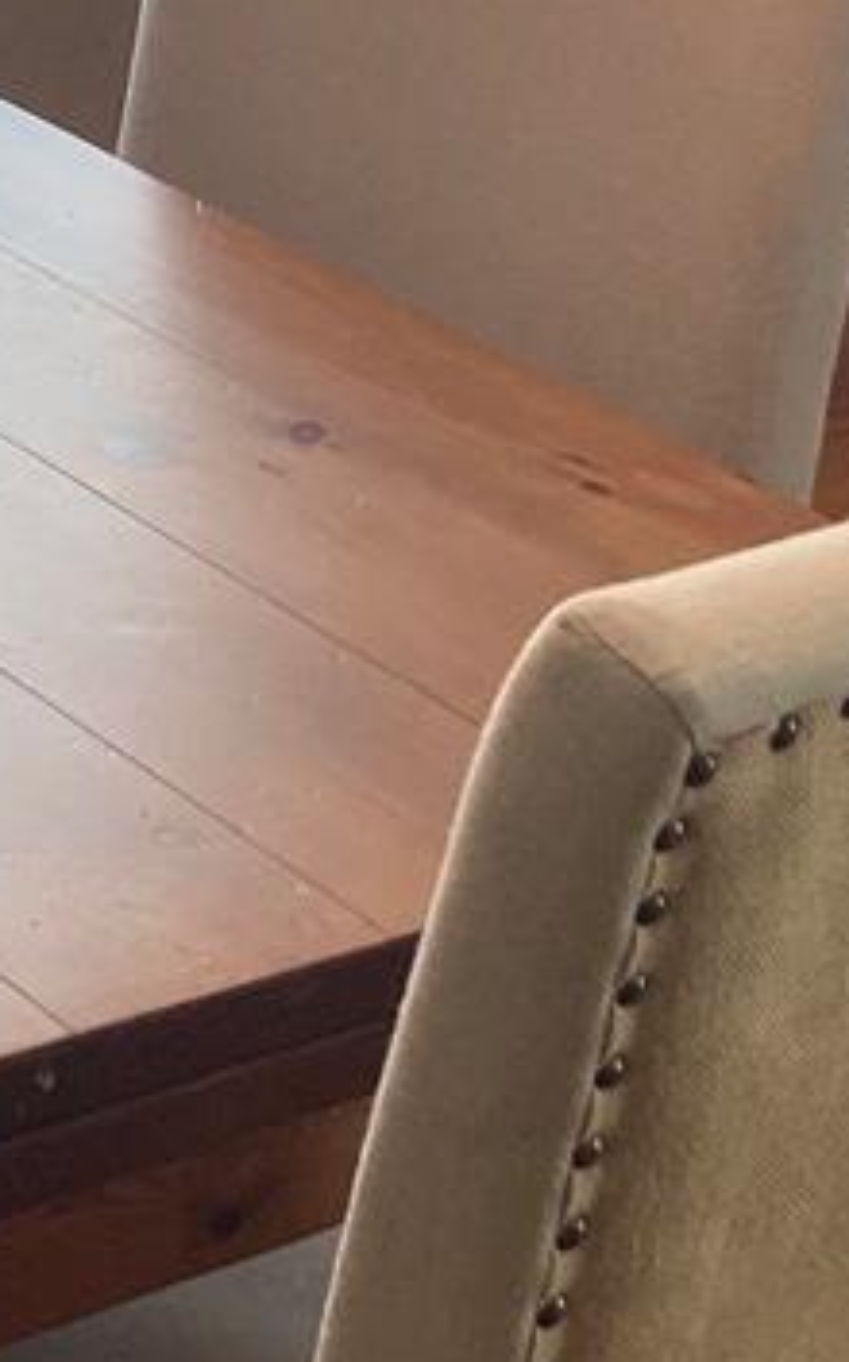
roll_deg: -3.2
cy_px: -509
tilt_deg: -9.7
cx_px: -359
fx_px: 4637
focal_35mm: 125
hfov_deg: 10.2
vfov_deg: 15.7
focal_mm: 4.25
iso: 80
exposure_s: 1/60
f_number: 1.8
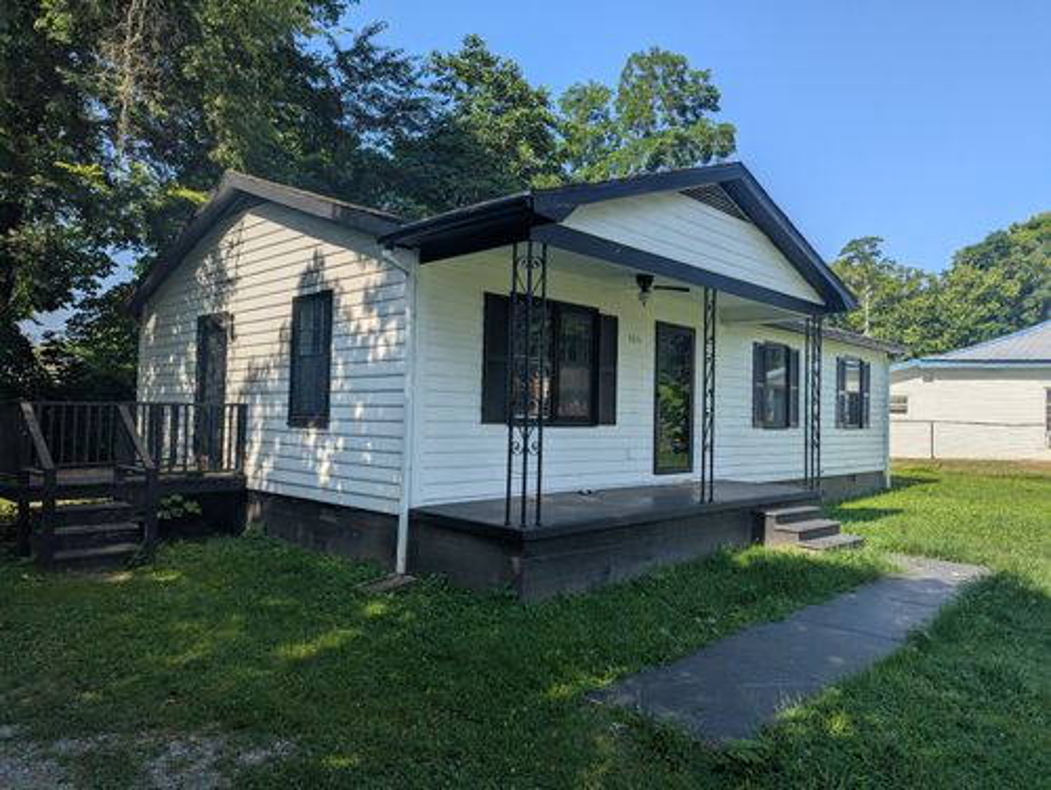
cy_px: 395
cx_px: 526
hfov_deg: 71.5
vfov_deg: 56.9
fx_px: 729
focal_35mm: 24
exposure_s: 1/2976
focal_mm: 6.81
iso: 46
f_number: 1.85
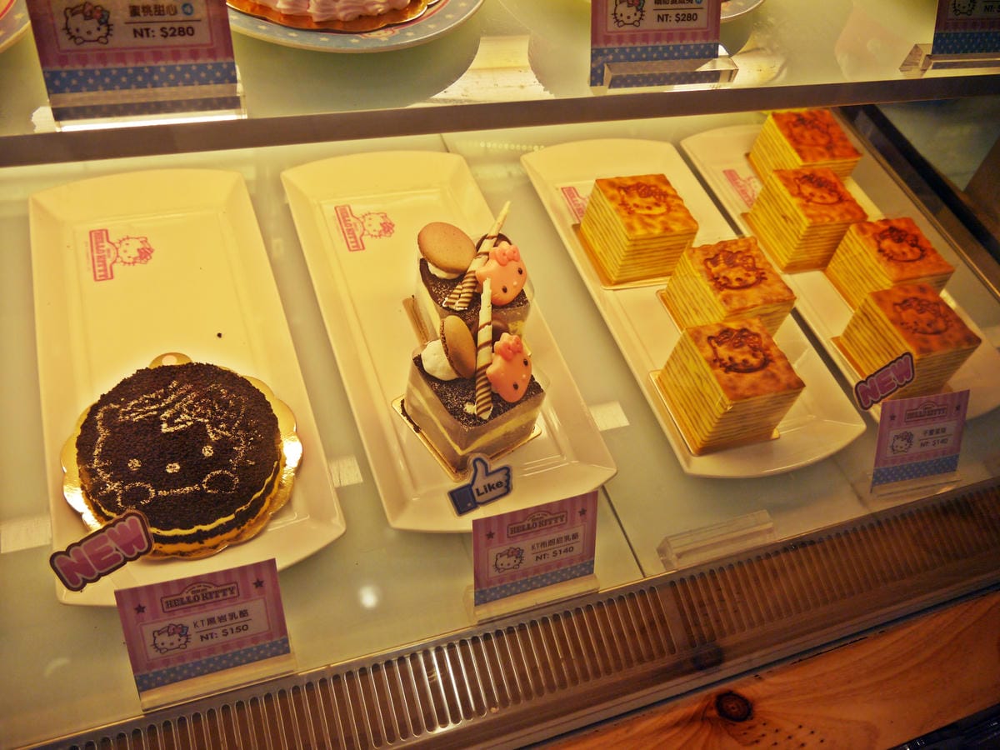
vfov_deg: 49.7
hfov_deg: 63.4
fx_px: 809
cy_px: 375
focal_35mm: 28
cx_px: 500
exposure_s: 1/100
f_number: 4
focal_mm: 14
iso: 160
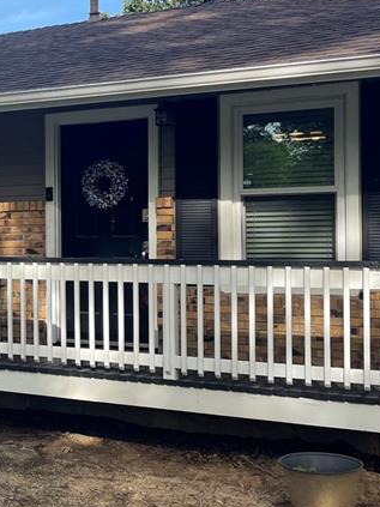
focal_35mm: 63
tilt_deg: -1.5
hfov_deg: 21.7
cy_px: 242
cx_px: -64
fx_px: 923
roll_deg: +1.1
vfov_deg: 30.7
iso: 32
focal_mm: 4.2
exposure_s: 1/1350
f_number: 1.6
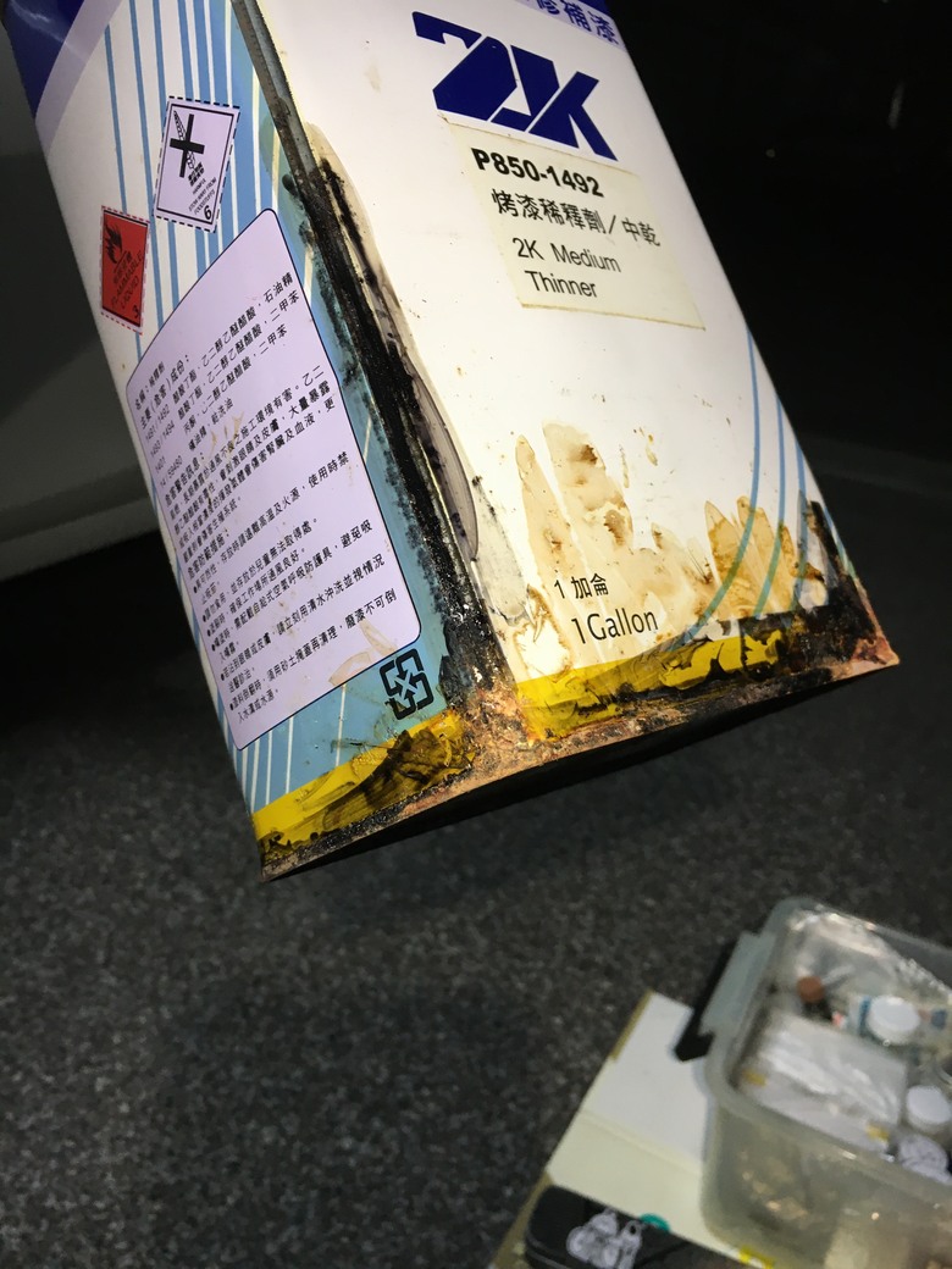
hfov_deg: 48.2
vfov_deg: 61.7
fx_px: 1063
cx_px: 476
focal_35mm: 29
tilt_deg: -21.8
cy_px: 634
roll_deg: -7.9
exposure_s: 1/30
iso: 64
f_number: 2.2
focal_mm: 4.15
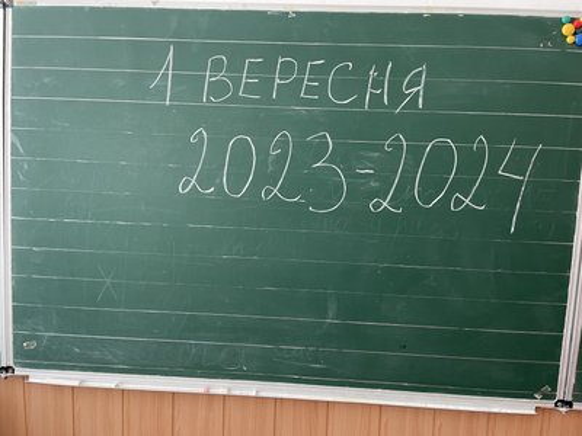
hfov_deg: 67.3
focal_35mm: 26
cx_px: 291
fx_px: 437
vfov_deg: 53.1
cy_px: 218
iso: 200
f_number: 1.6
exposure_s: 1/60
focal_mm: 4.2
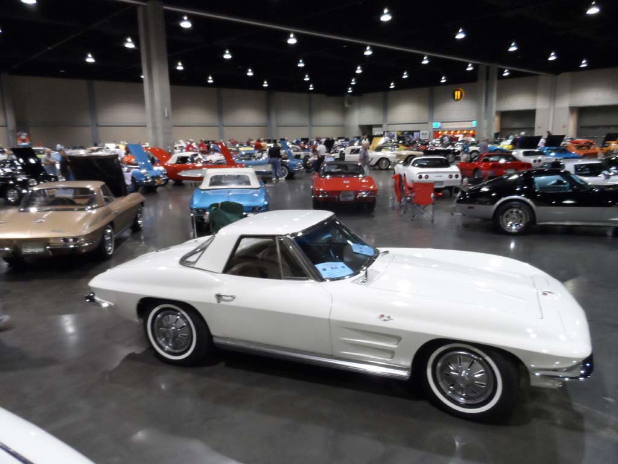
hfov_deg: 71.6
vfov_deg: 56.8
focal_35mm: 24
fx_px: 428
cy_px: 232
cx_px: 309
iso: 320
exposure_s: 1/30
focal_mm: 4
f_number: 3.2
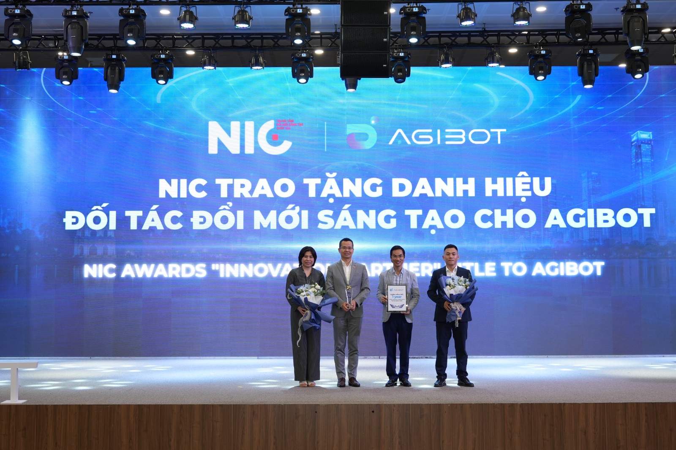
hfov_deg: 41.9
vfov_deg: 28.6
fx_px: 882
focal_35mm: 47
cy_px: 225
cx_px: 338
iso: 500
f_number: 3.5
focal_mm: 31.9
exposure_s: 1/160
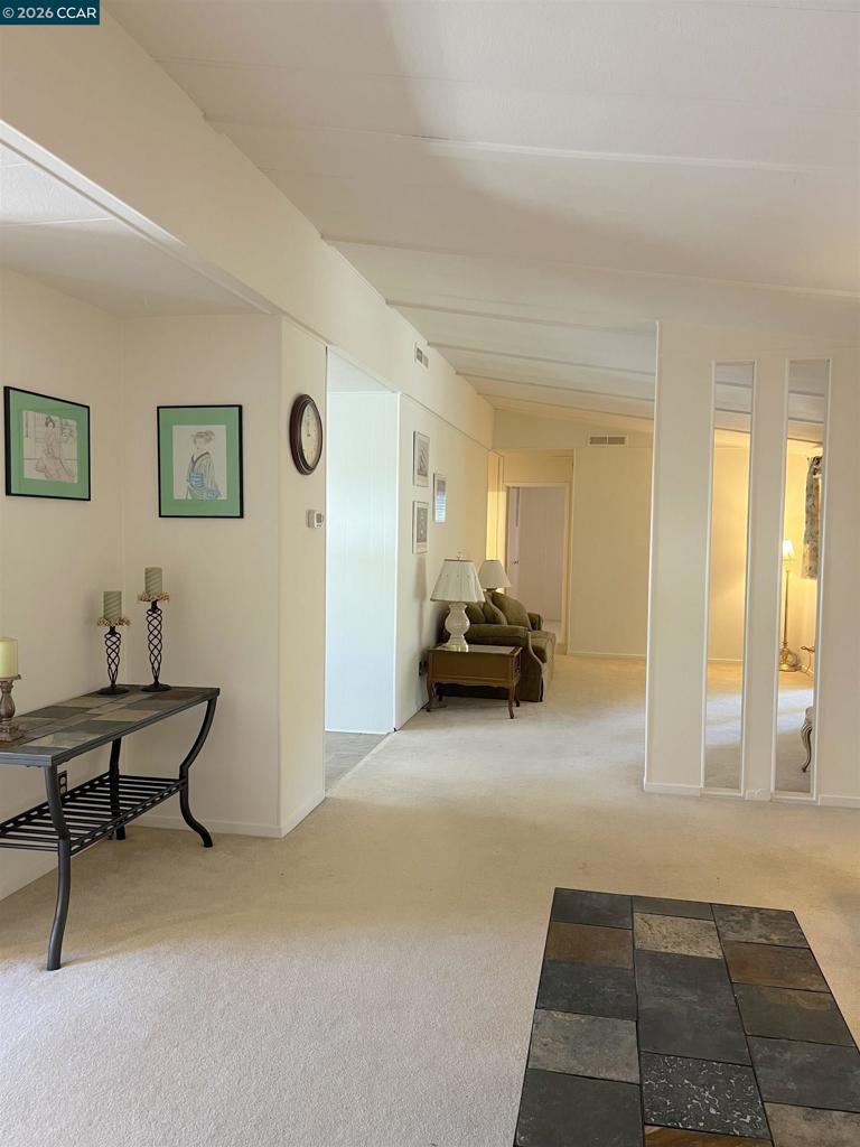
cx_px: 430
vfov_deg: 67.3
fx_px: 861
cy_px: 574
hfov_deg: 53.1
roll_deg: -0.5
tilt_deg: -2.7
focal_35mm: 26
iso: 200
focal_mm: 5.7
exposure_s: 1/60
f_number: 1.5
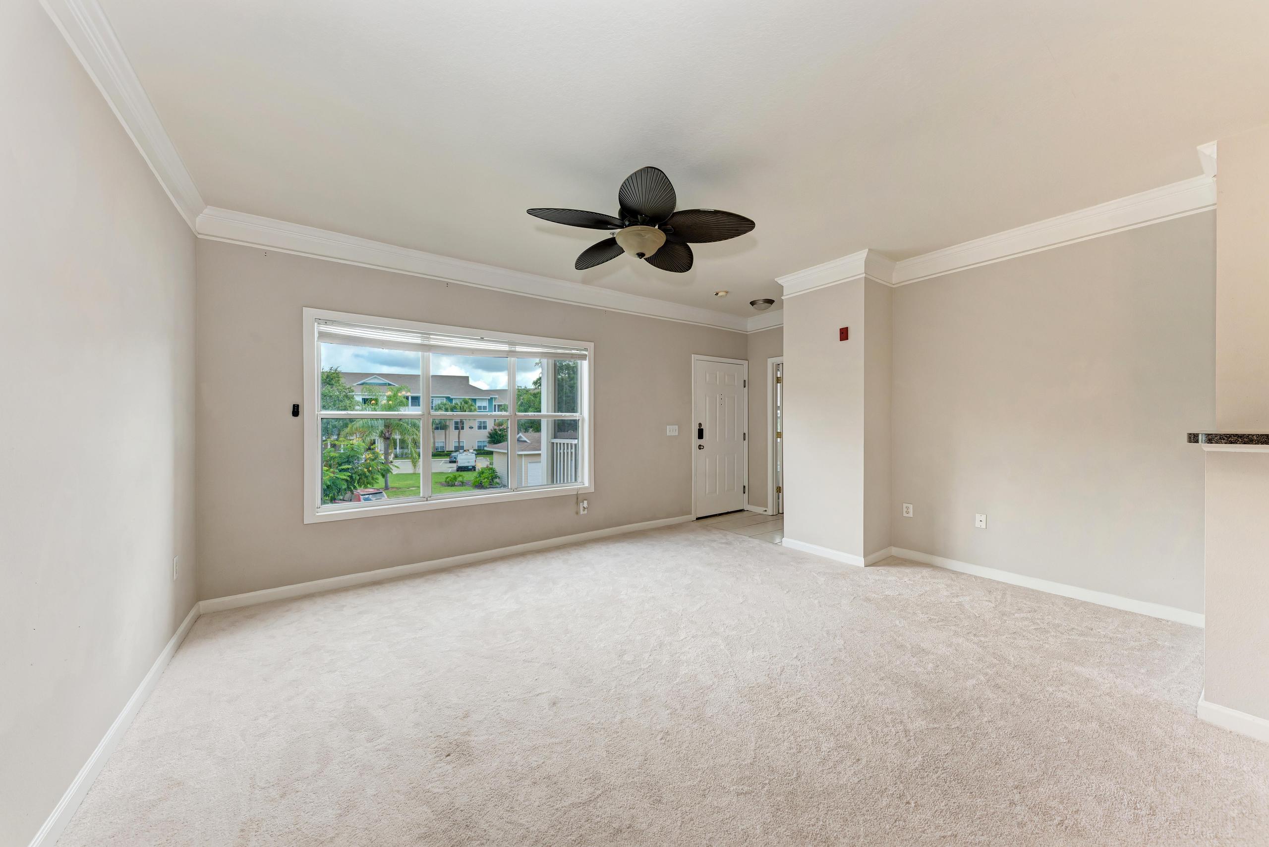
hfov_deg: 112.6
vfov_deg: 90.1
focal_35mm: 12
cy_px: 424
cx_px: 634
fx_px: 423
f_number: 9
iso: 200
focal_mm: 12
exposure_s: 1/20
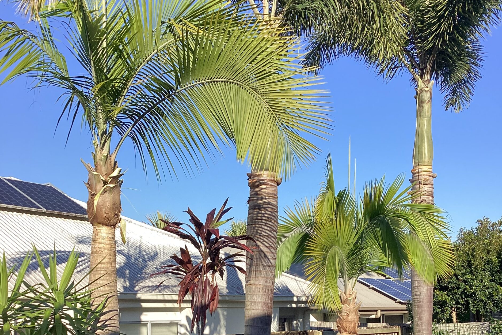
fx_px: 614
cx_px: 252
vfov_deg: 29.9
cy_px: 263
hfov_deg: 44.5
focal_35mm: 44
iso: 25
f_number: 2.4
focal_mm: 3.3
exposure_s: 1/840
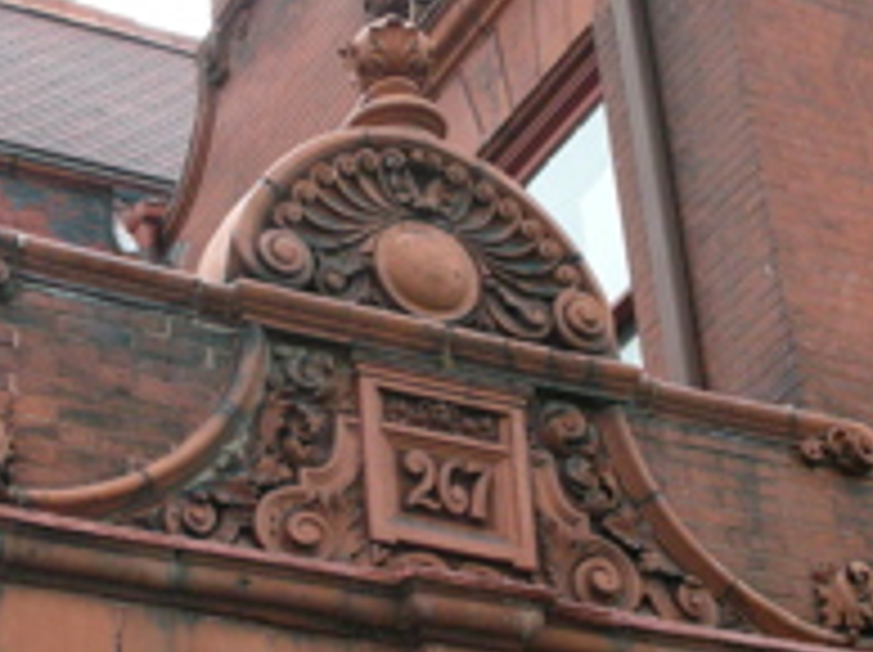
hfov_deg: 20.6
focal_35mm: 95
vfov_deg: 15.5
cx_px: 338
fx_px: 2393
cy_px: 364
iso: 200
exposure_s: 1/137
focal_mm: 7.7
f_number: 3.2
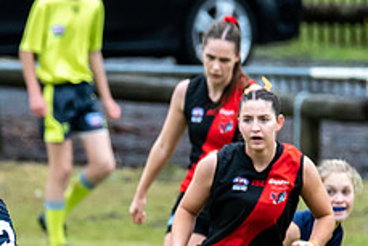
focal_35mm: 1784
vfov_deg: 0.8
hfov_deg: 1.2
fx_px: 18247
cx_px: -133
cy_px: 287
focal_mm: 420
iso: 1250
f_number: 7.1
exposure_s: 1/1250
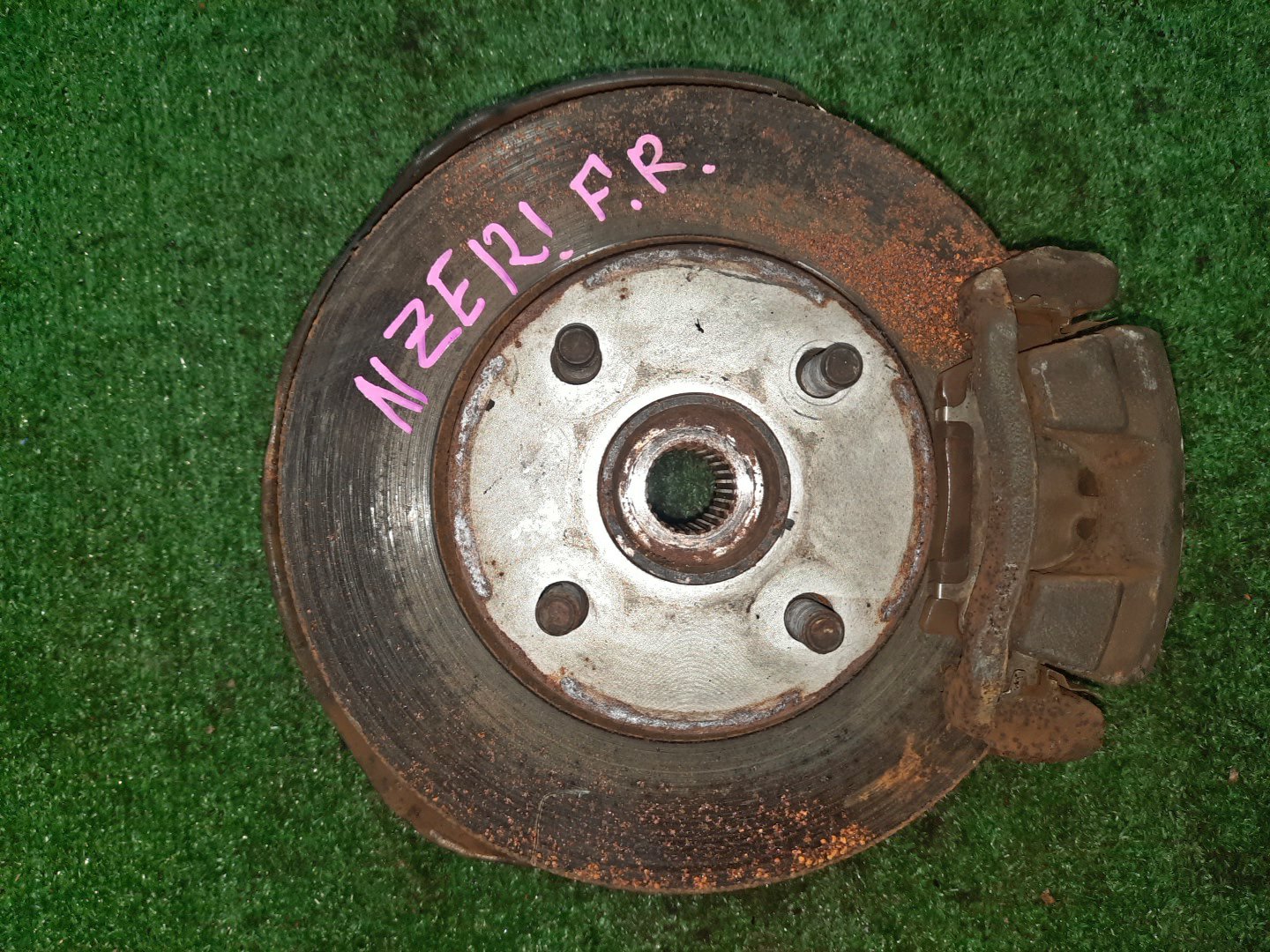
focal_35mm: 25
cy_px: 476
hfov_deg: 69.4
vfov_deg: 54.9
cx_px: 635
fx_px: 917
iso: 299
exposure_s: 1/33
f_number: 2
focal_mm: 4.6
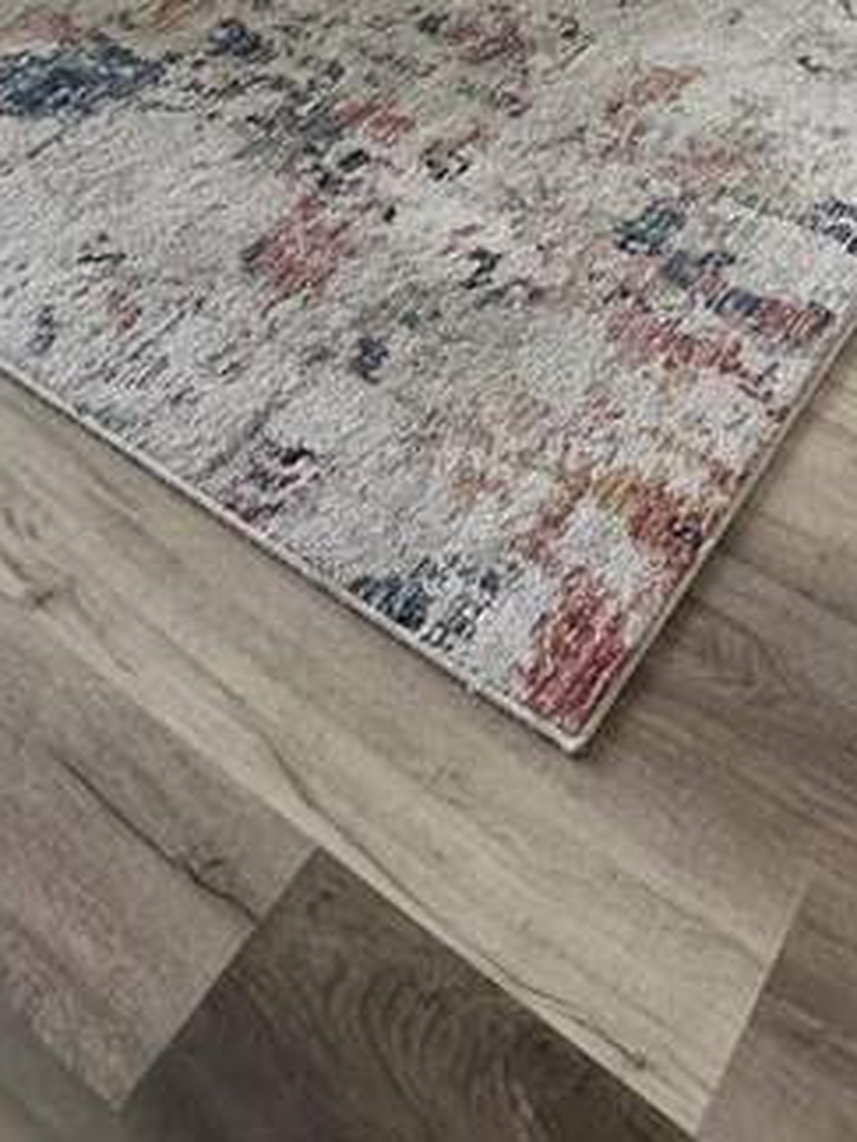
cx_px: 702
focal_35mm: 46
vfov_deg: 28.7
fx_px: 1518
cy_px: -518
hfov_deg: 30.6
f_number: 2.2
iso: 160
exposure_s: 1/120
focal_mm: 2.22
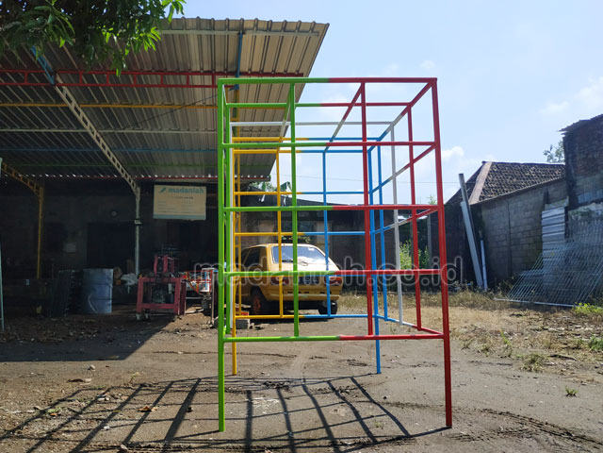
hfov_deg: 71.6
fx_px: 418
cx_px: 302
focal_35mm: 24
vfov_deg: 56.8
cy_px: 226
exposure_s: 1/3779
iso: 250
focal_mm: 3.94
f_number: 1.9
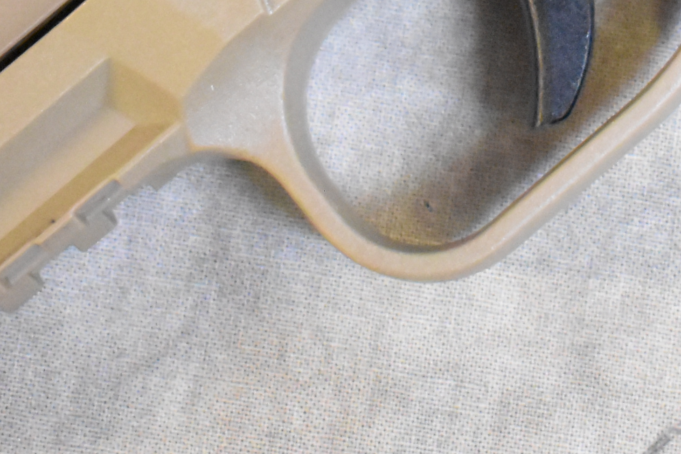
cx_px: 624
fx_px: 3615
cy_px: -346
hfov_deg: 10.7
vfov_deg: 7.0
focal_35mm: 191
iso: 9000
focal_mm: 31
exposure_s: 1/125
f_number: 4.2
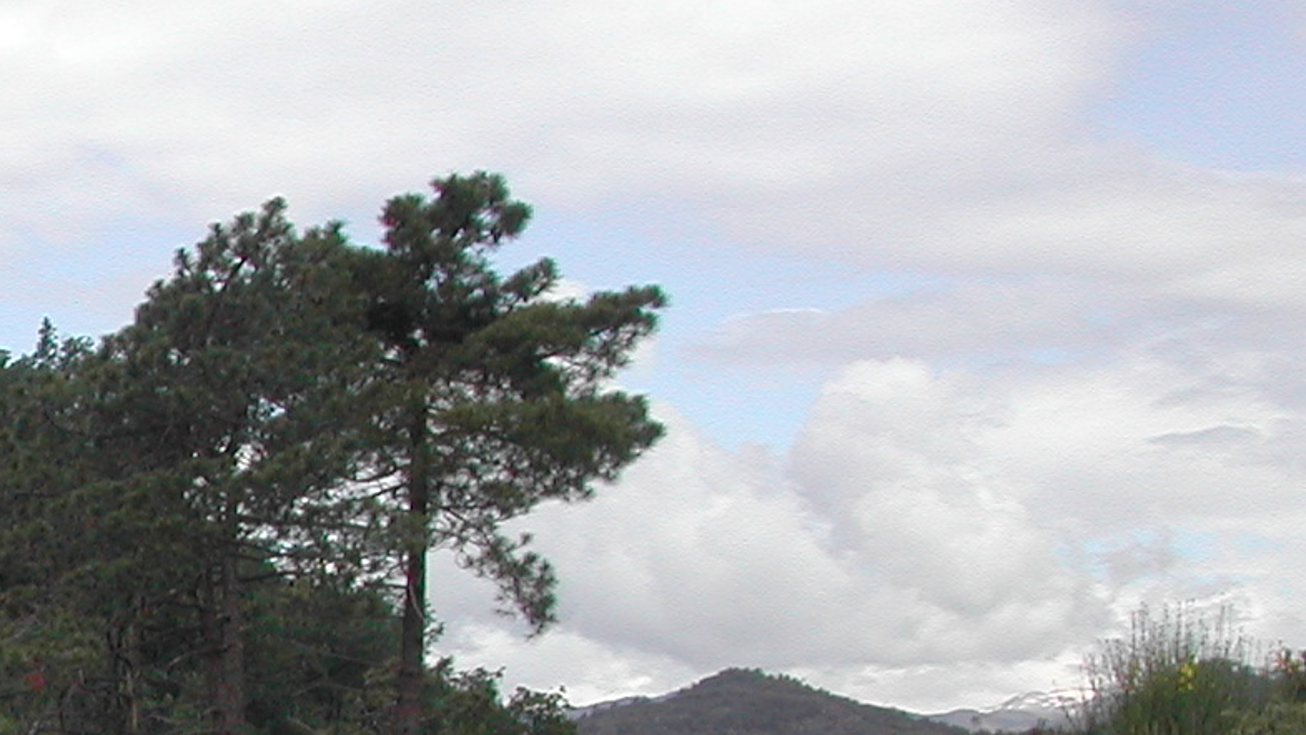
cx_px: -369
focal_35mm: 108
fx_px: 3741
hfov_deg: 18.5
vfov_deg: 11.1
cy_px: 727
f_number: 7.6
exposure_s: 1/157
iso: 100
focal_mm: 8
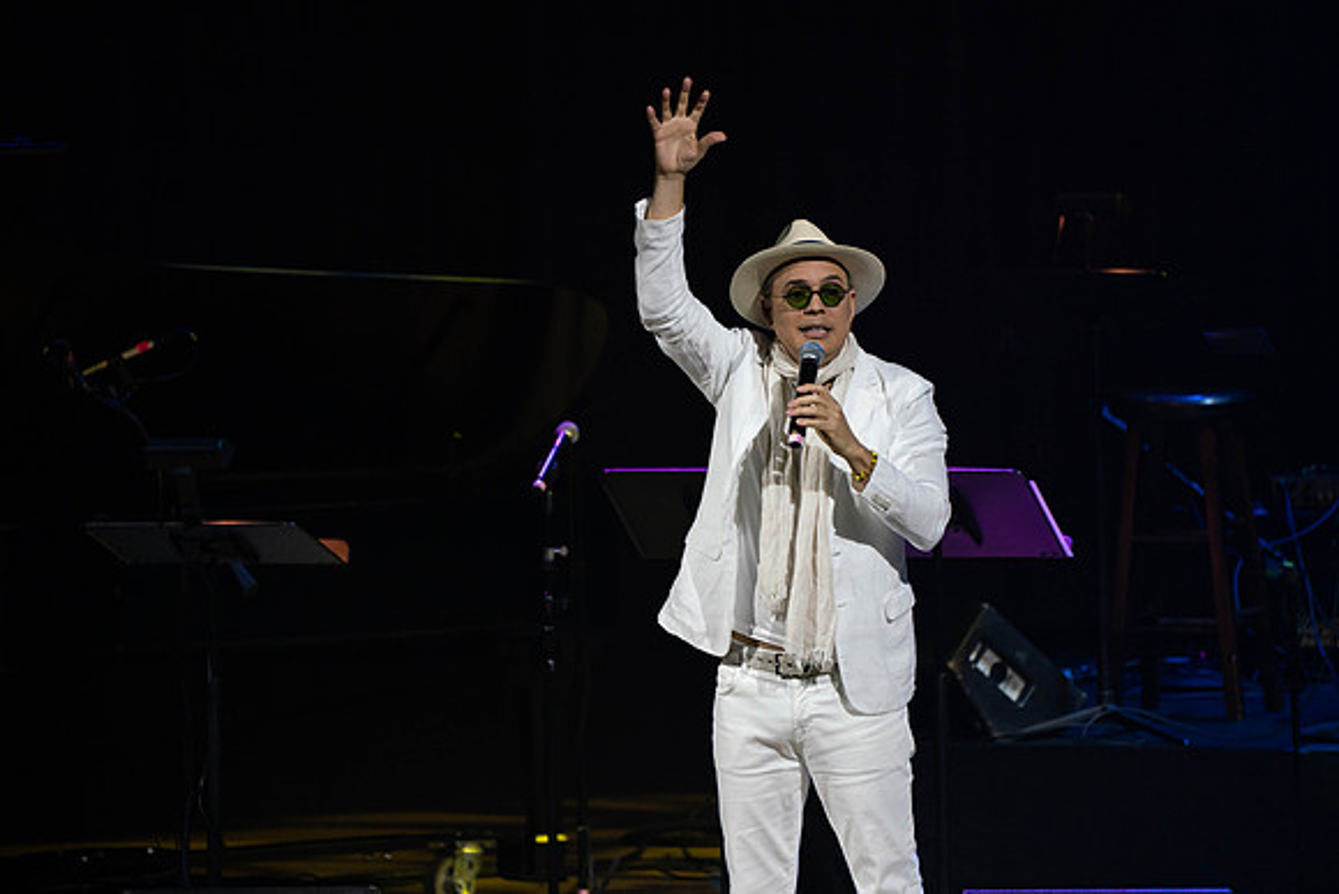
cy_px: 447
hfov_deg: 5.2
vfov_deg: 3.4
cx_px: 670
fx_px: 14881
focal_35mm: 400
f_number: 5.6
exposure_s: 1/250
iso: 2500
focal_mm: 400
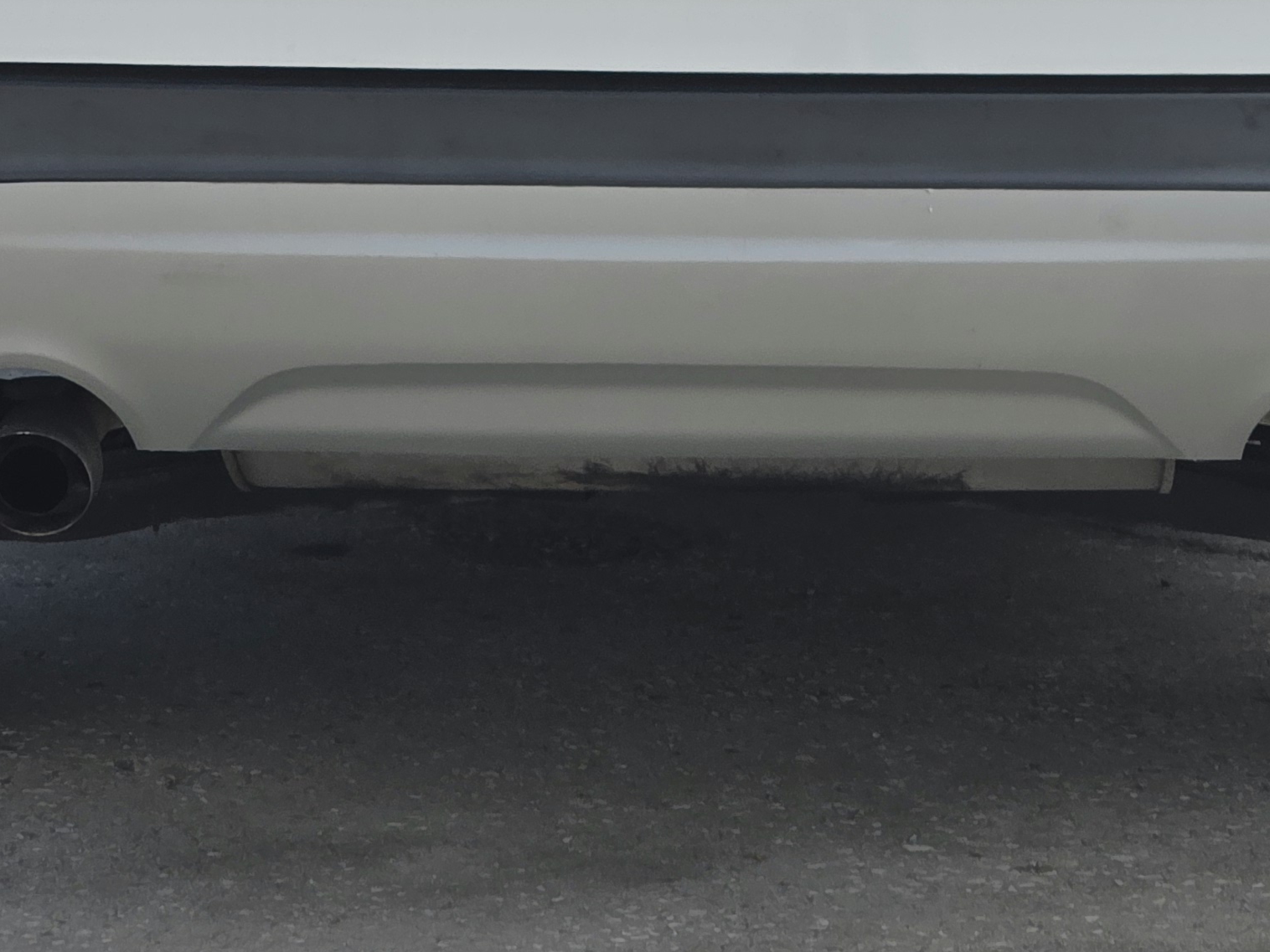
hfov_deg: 10.9
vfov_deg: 8.1
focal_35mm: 182
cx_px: 748
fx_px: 6677
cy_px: -209
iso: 50
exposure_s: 1/2222
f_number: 2.4
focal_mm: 7.9
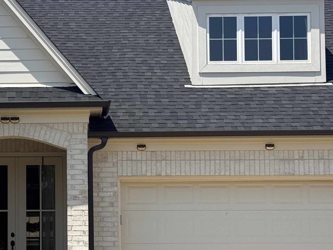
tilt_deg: +4.4
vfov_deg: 14.9
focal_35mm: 99
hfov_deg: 19.6
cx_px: 55
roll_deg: +0.3
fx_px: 952
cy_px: 194
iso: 64
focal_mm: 6.76
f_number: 1.78
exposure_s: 1/4878
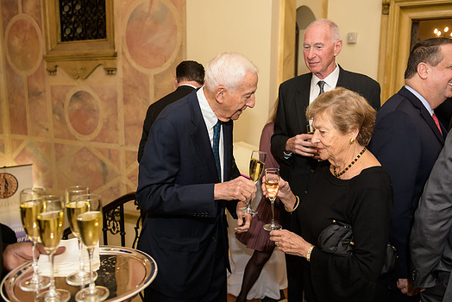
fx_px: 389
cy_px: 158
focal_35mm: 31
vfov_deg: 42.4
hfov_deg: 60.2
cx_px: 246
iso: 1000
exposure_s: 1/125
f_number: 3.2
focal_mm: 28
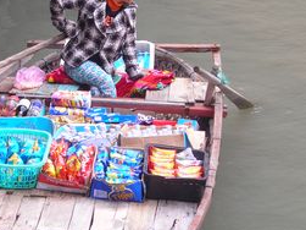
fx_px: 1635
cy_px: 89
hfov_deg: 10.7
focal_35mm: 185
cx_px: 100
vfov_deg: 8.0
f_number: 4.9
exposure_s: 1/46.8
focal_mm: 17
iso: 75
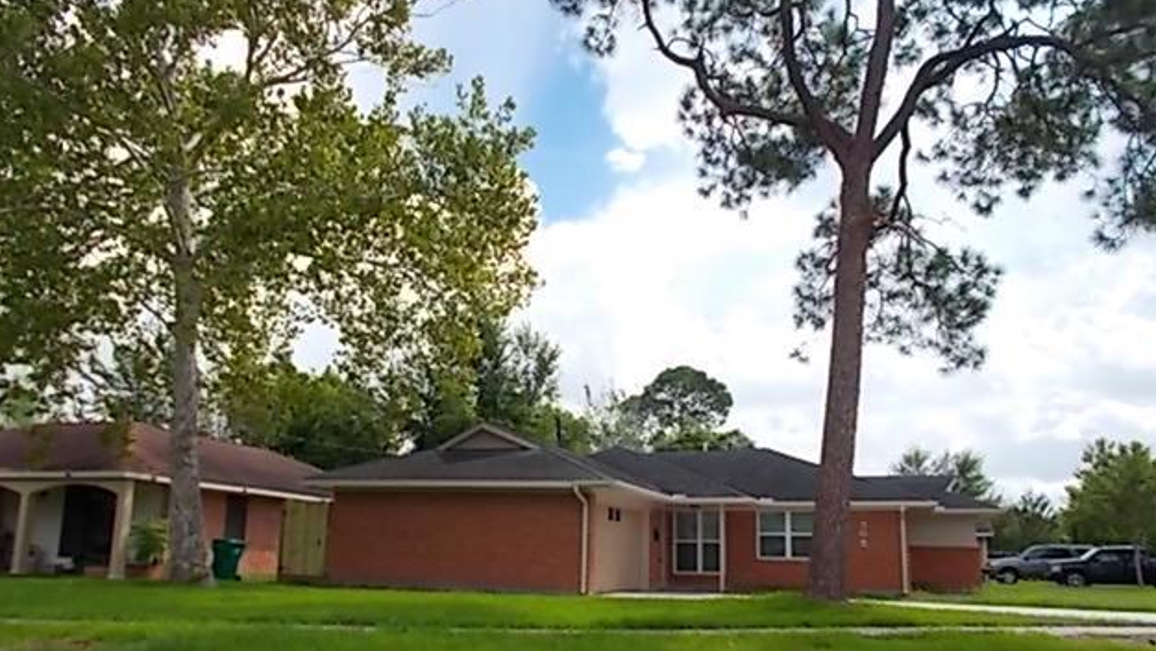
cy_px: 403
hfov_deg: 66.0
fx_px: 889
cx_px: 575
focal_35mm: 29
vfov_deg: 40.0
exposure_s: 1/125
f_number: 8
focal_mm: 4.6
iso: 80
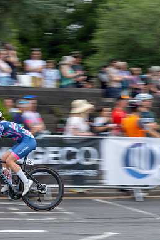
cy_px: 119
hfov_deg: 12.2
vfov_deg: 18.2
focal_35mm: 112
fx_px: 745
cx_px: 11
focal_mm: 74
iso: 500
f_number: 10
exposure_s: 1/100
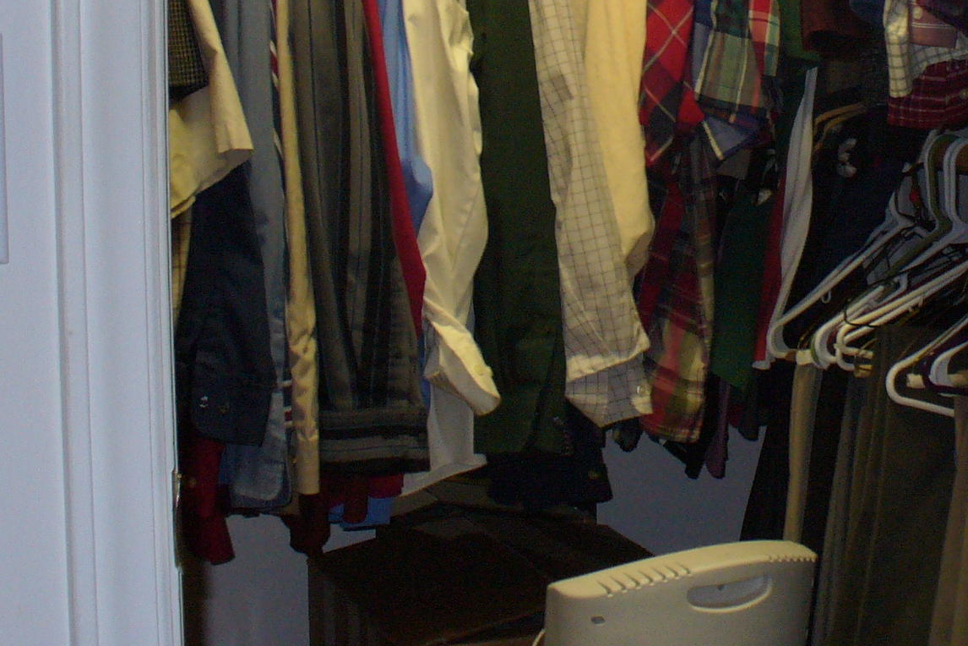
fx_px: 2312
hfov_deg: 23.4
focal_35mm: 86
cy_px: -35
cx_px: 716
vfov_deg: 15.5
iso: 100
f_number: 2.8
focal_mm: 6.1
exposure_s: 1/8
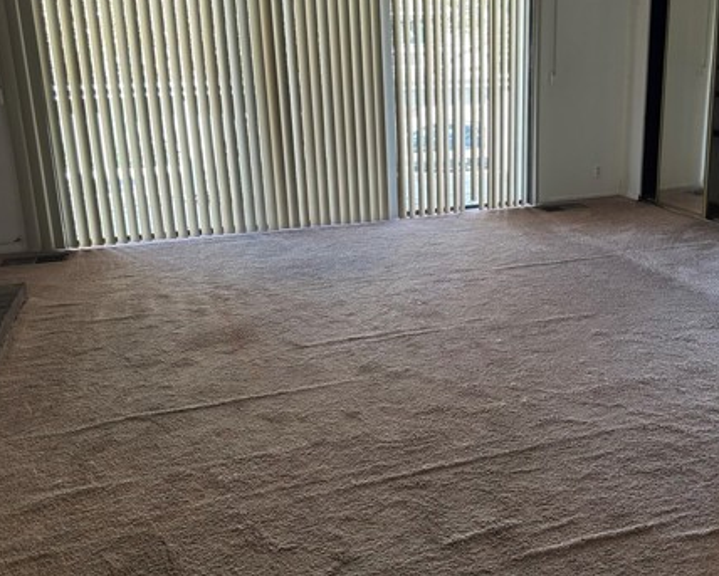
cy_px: 233
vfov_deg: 42.1
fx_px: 745
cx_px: 438
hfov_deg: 51.1
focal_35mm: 35
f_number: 1.78
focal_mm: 6.86
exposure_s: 1/121
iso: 125
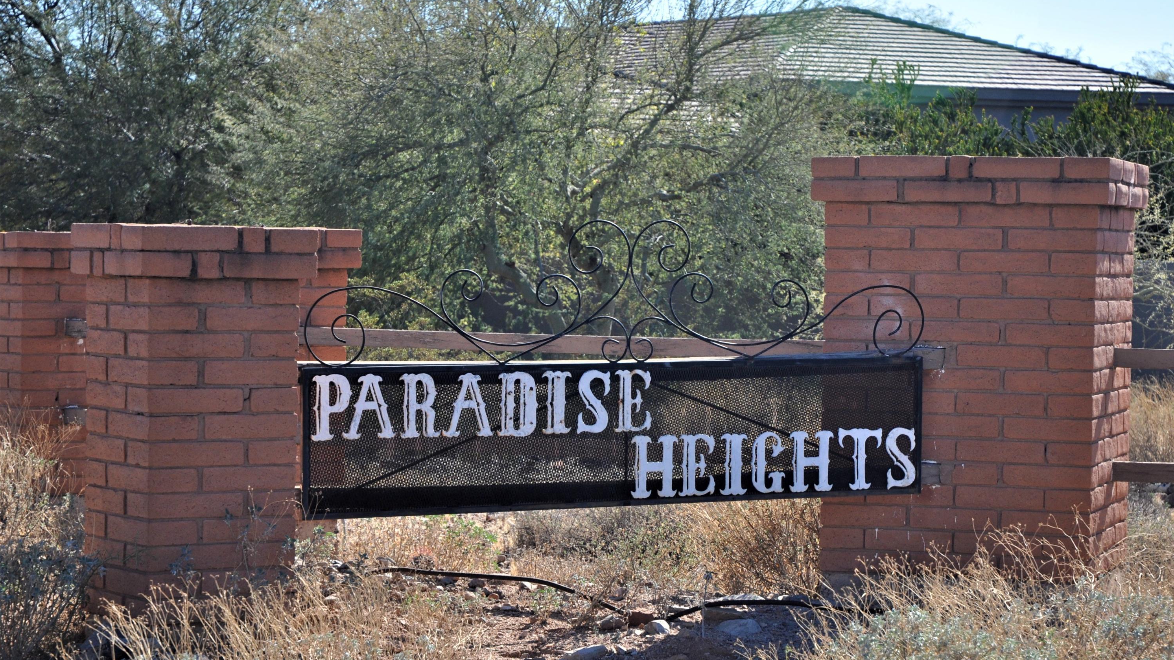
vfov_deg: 11.8
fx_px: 3192
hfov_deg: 20.8
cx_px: 589
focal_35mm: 103
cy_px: 363
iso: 400
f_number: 5.6
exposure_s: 1/500
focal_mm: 65
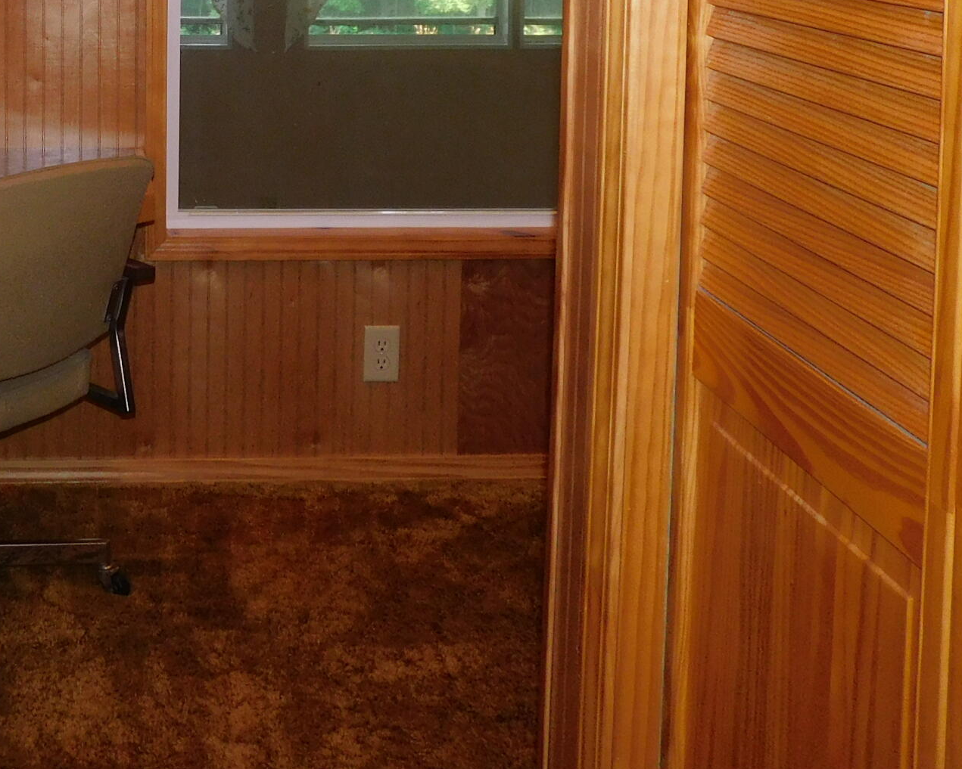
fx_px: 1509
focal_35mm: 53
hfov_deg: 33.8
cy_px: -47
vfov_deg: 26.6
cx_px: 132
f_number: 3
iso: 200
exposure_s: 1/30
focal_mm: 4
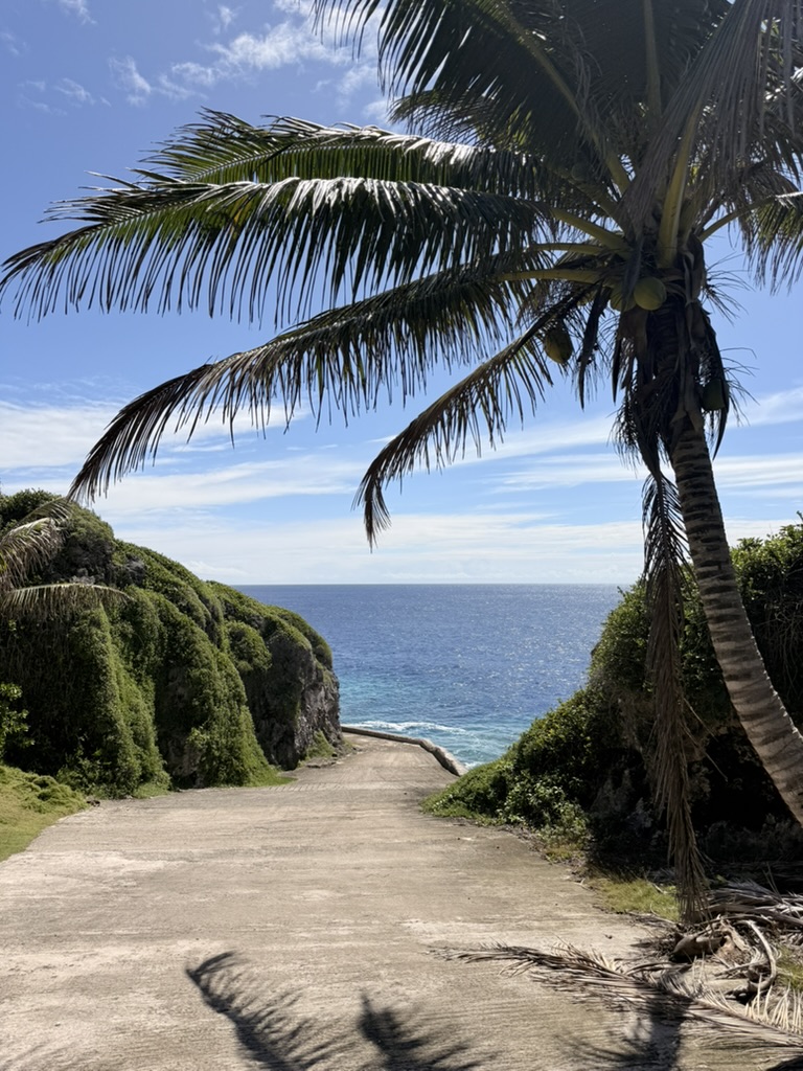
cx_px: 402
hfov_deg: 56.8
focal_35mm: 24
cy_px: 536
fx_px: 742
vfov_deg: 71.6
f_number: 1.78
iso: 80
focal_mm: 6.76
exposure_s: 1/9091
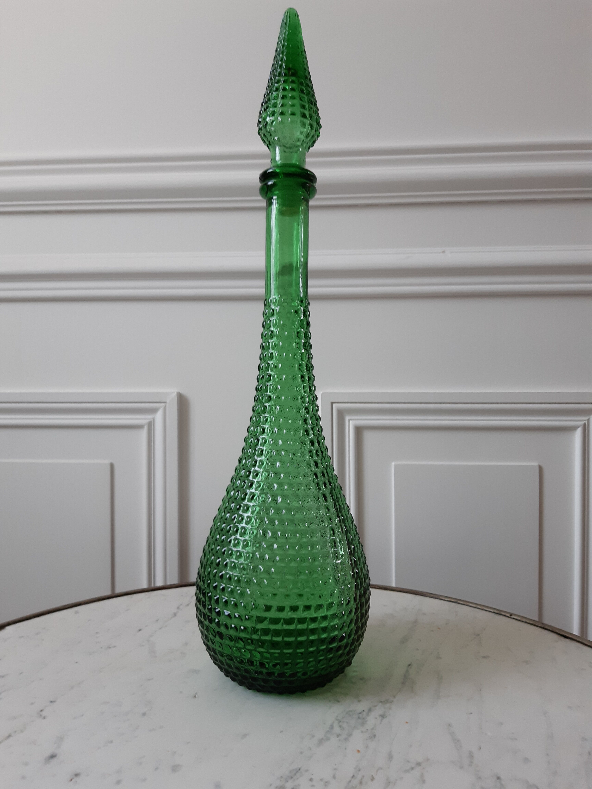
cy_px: 394
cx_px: 296
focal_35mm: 26
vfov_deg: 67.3
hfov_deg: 53.1
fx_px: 593
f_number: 1.7
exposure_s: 1/60
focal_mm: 3.92
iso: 100
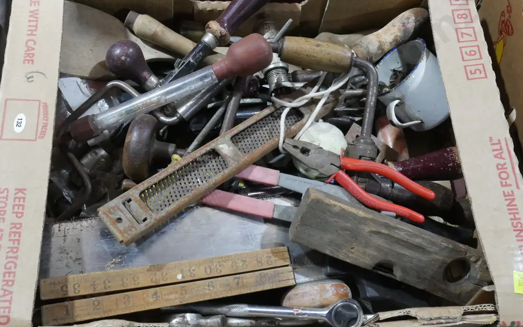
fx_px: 556
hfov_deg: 50.4
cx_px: 260
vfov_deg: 32.8
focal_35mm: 39
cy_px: 168
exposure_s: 1/50
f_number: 9
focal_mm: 18
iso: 3200
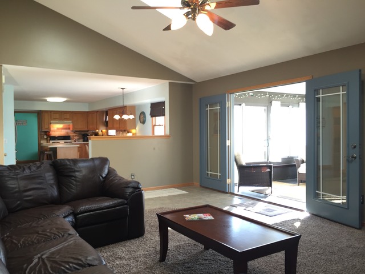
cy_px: 137
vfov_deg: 48.2
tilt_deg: -1.8
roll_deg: +0.3
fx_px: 306
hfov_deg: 61.7
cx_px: 182
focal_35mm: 29
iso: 50
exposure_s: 1/30
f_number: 2.2
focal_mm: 4.15
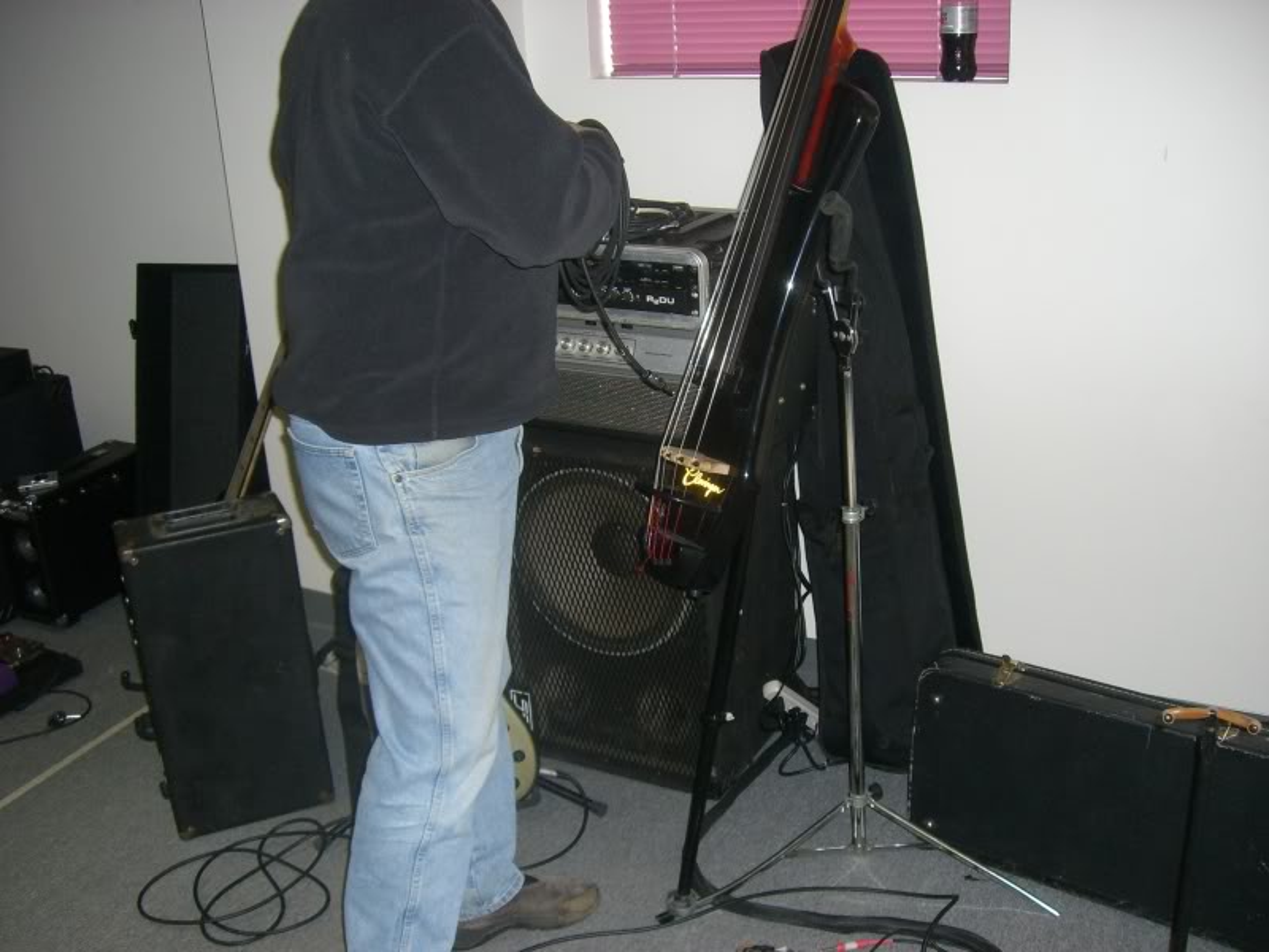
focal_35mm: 38
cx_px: 634
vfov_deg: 37.7
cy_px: 476
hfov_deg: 49.0
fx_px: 1393
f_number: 2.7
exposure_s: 1/60
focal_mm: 6.2
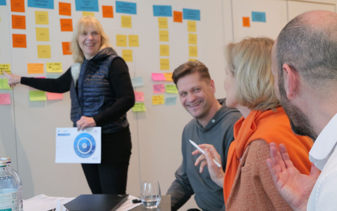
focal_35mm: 58
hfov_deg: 35.1
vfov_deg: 22.4
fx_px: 533
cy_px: 110
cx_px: 167
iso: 2500
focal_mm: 27
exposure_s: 1/60
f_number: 4.6
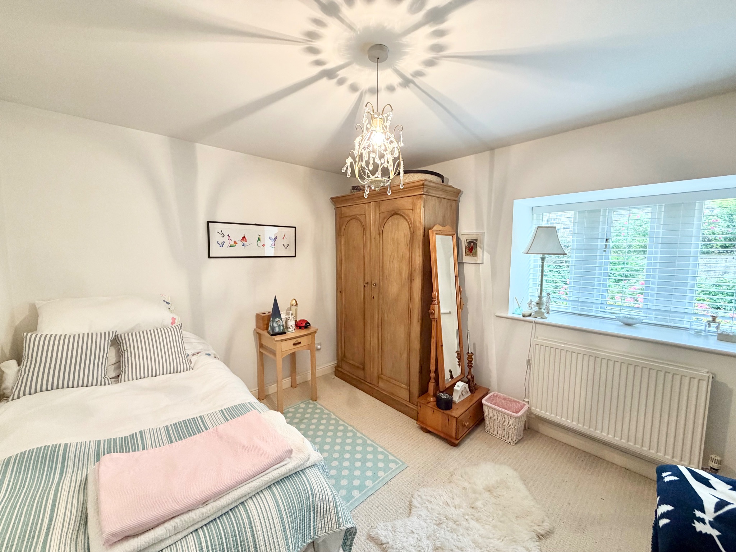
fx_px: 298
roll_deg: +0.2
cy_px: 276
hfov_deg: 102.1
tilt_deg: -6.1
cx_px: 368
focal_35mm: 14
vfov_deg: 85.7
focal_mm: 2.22
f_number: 2.2
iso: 250
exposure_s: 1/100
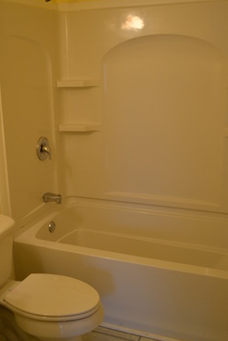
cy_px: 160
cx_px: 87
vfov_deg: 45.4
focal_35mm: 43
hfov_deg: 31.1
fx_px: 408
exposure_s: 1/80
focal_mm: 22
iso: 400
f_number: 4.5
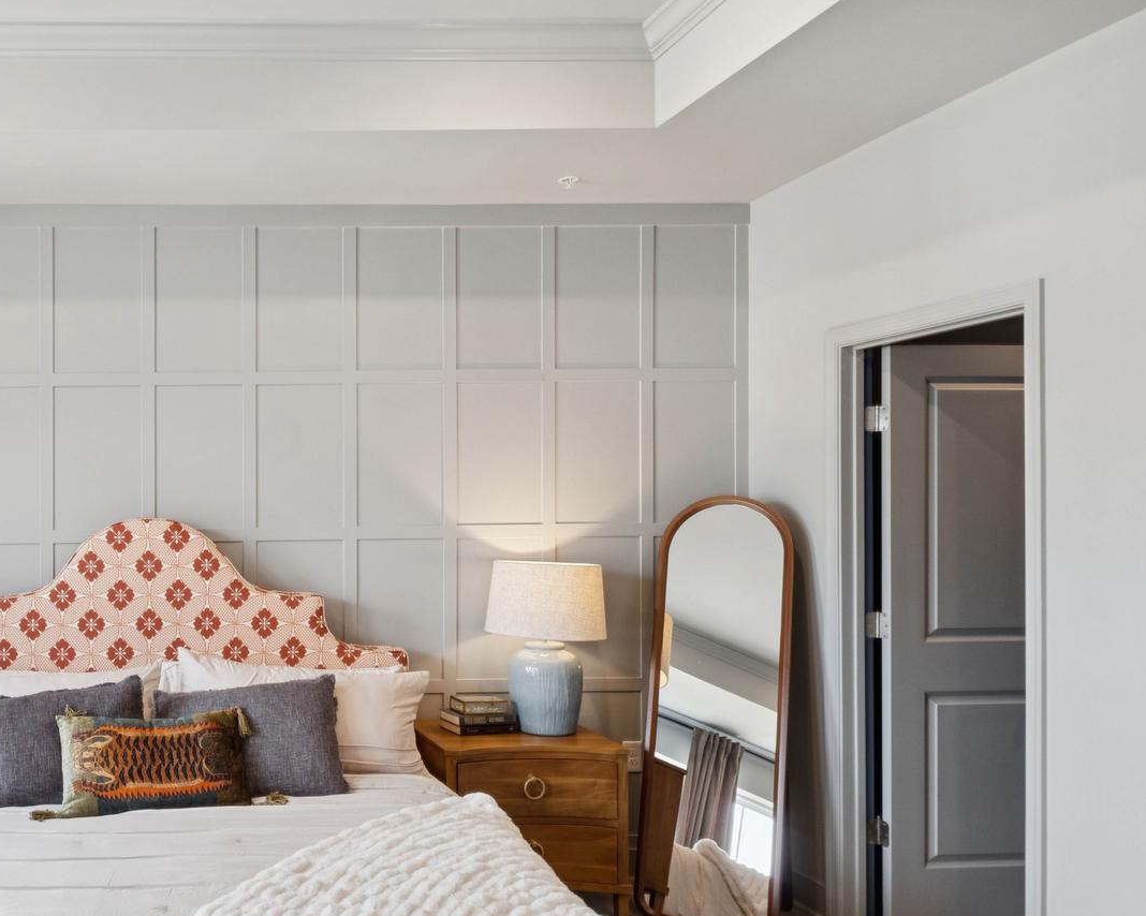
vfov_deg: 53.0
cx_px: 164
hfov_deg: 57.2
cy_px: 523
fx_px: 916
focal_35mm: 27
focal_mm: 10
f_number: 8
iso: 400
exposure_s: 1/30
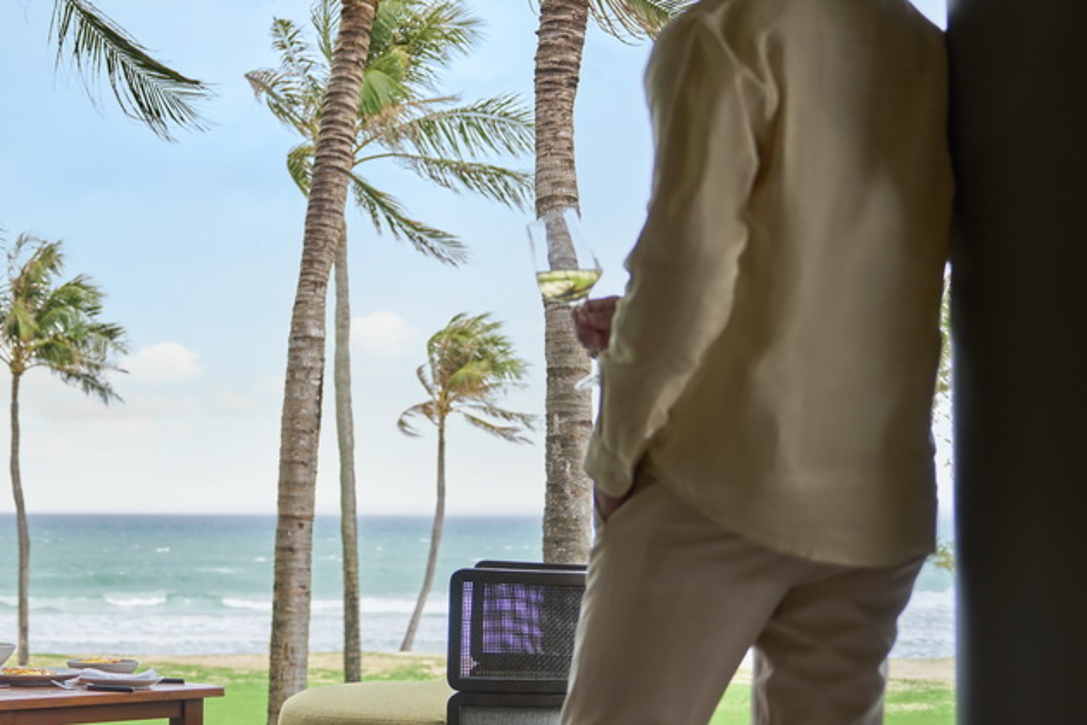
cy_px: 261
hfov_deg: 31.5
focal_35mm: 61
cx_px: 133
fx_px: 1842
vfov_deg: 22.2
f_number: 2.8
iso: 125
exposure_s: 1/500
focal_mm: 32
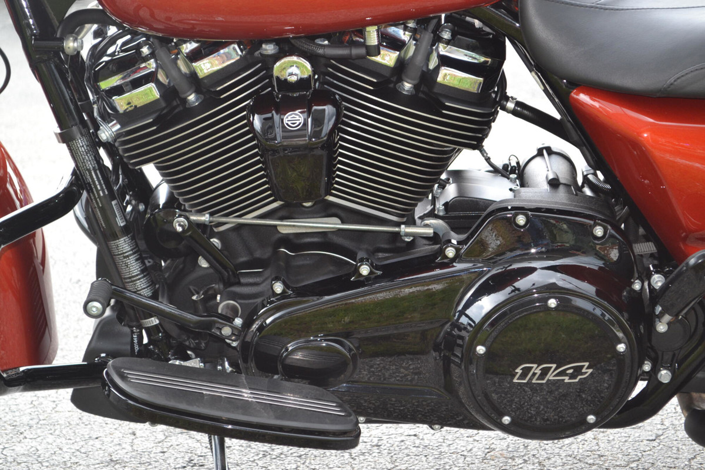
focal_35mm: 82
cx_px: 352
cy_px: 235
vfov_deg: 16.6
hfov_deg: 24.6
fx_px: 1615
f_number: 5.6
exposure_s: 1/60
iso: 500
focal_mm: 55
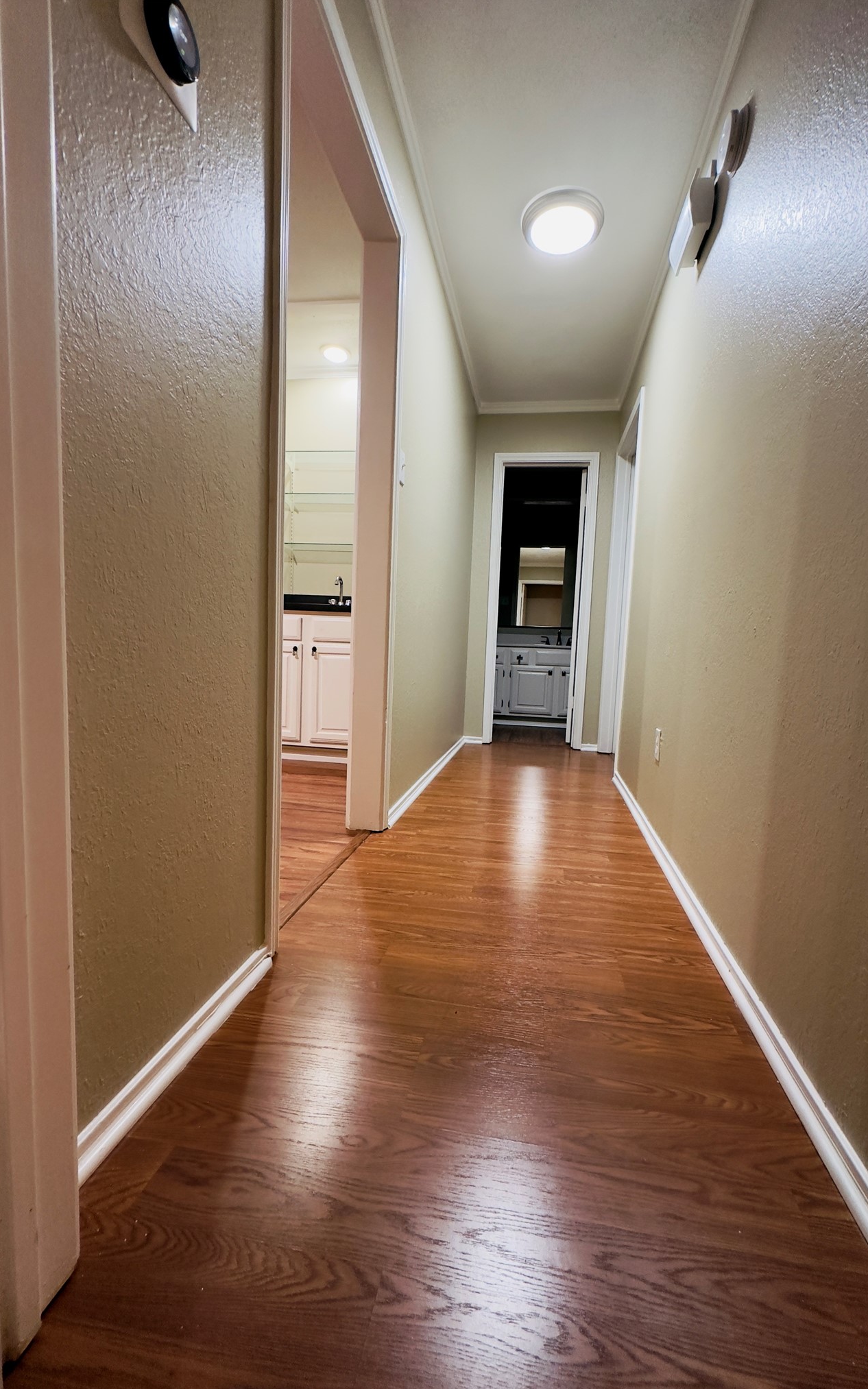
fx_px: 568
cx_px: 459
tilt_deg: -4.2
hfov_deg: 74.7
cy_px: 701
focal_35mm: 15
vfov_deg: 101.5
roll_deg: -4.6
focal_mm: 2.22
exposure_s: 1/60
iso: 250
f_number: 2.2
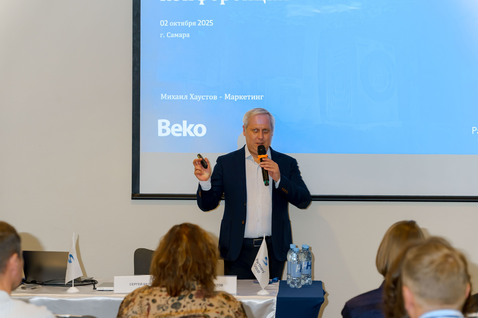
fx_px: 1368
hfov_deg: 19.8
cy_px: 159
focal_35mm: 103
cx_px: 239
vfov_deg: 13.3
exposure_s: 1/125
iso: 1600
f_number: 4.5
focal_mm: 103
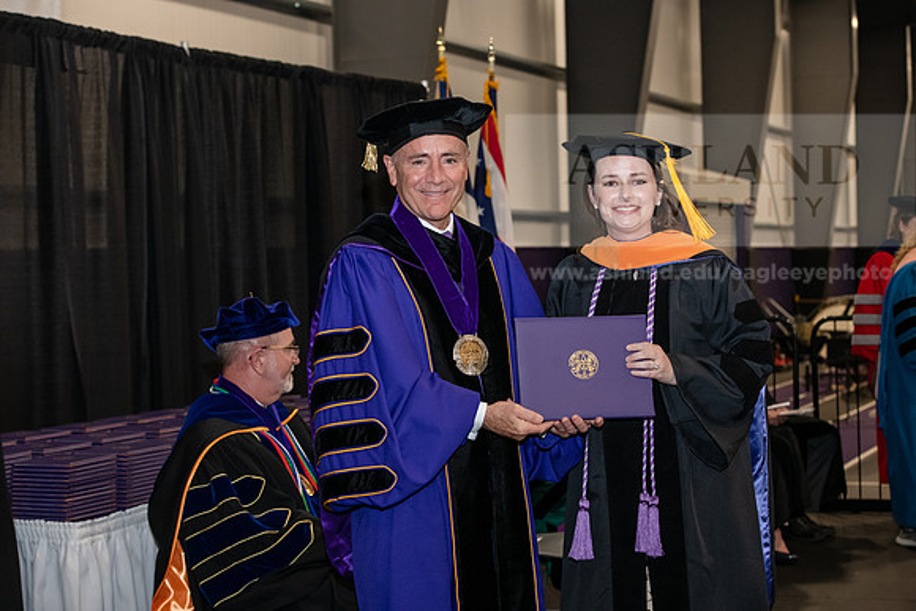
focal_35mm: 70
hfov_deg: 28.8
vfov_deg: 19.5
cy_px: 306
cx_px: 458
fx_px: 1781
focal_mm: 70
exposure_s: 1/200
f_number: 5.6
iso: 2500
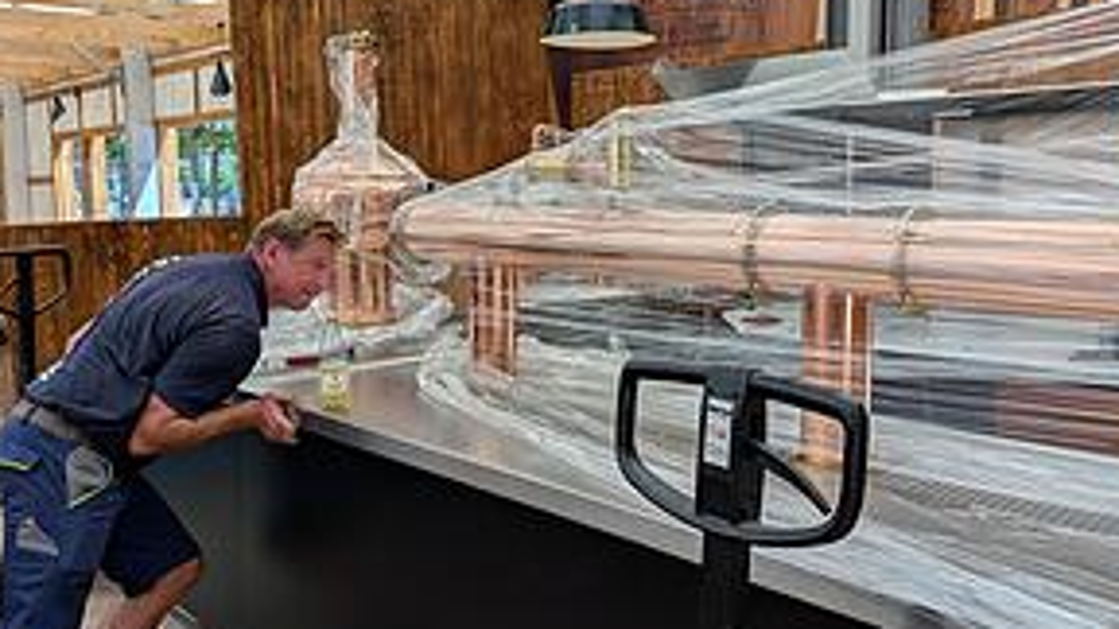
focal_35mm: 32
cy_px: 268
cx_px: 540
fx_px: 949
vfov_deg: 36.6
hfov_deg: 61.0
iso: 30
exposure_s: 1/386
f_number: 1.7
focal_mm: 4.53
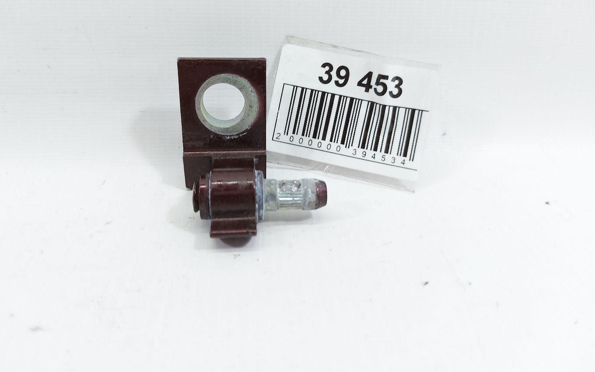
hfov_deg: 70.4
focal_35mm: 26
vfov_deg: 47.3
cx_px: 291
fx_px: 422
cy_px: 145
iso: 50
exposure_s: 1/50
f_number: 1.8
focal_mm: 5.23
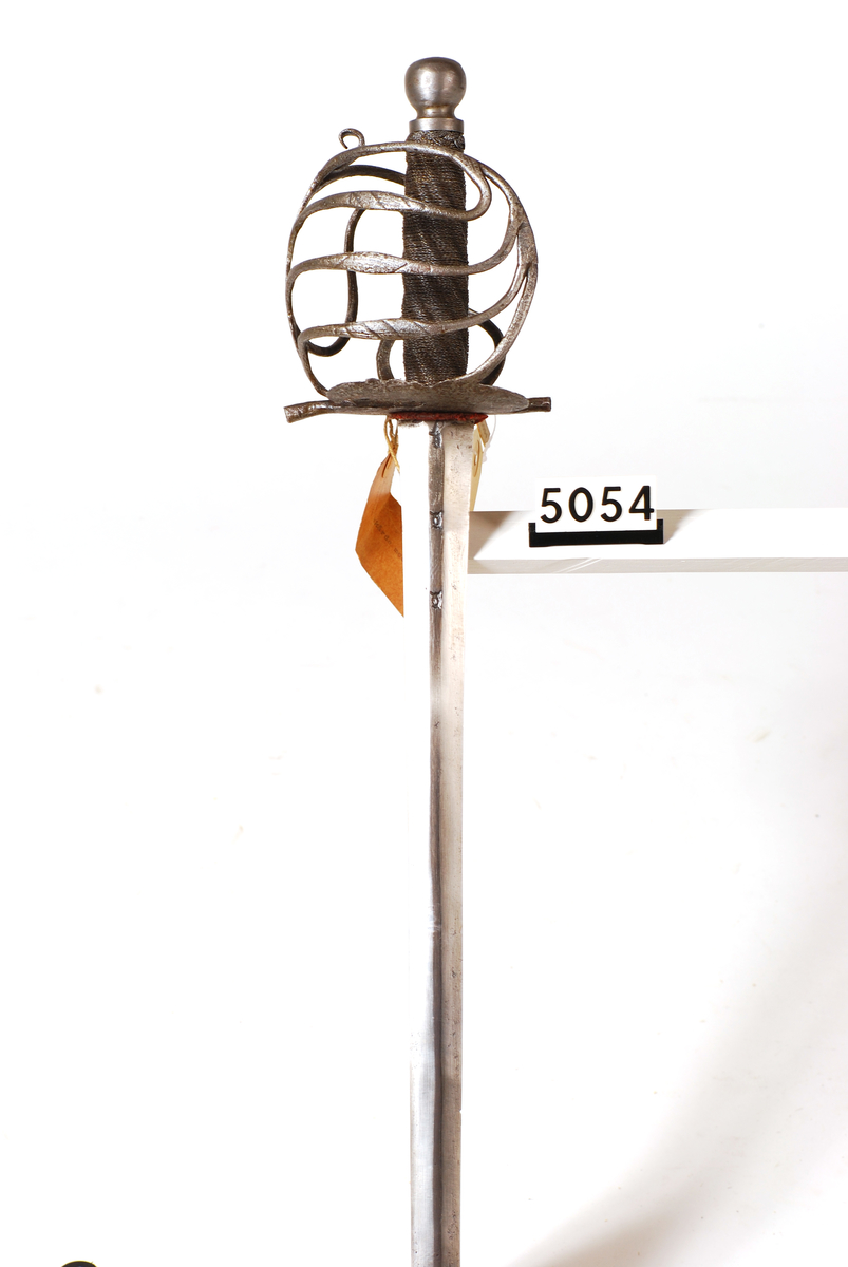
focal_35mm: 105
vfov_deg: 19.4
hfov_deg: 13.1
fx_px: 3700
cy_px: 634
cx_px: 424
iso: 100
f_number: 10
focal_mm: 70
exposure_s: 1/60
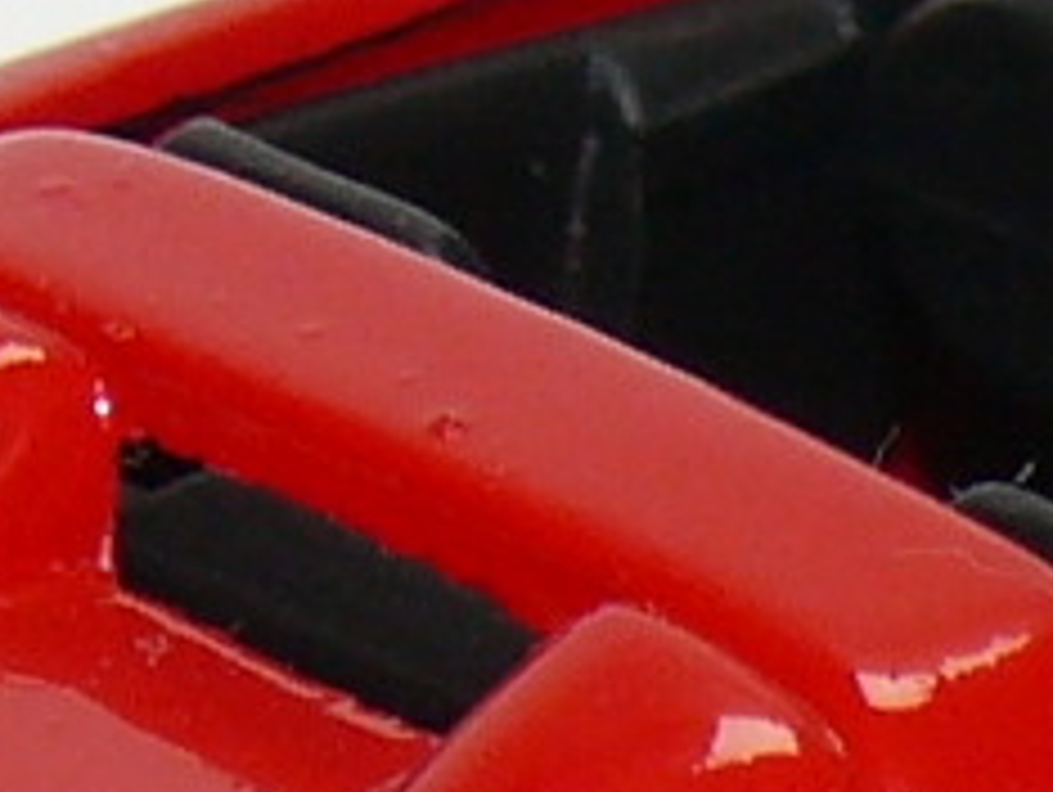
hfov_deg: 2.6
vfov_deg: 2.0
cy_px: 608
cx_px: 1300
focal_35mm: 751
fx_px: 22868
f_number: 4
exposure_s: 1/30
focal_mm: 14
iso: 100
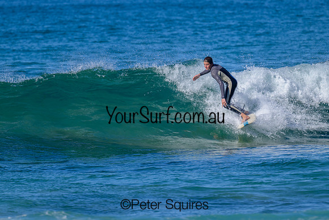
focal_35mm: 770
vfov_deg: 1.8
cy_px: 106
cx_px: 178
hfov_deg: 2.7
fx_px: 7040
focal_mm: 560
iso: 250
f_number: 8
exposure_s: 1/1000
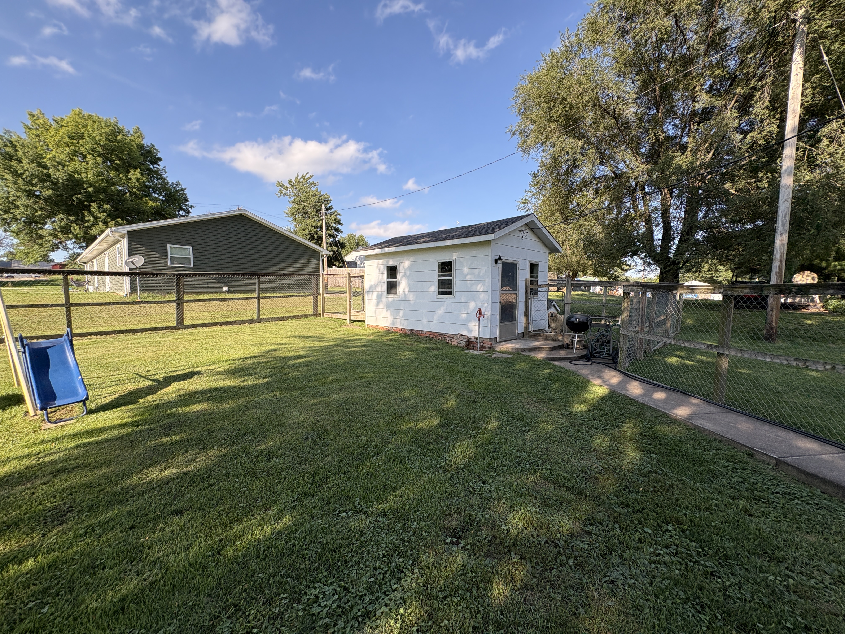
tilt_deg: -5.7
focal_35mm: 14
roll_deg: +0.4
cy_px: 317
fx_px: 342
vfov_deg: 85.7
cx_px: 422
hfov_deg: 102.1
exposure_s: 1/681
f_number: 2.2
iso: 40
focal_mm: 2.22
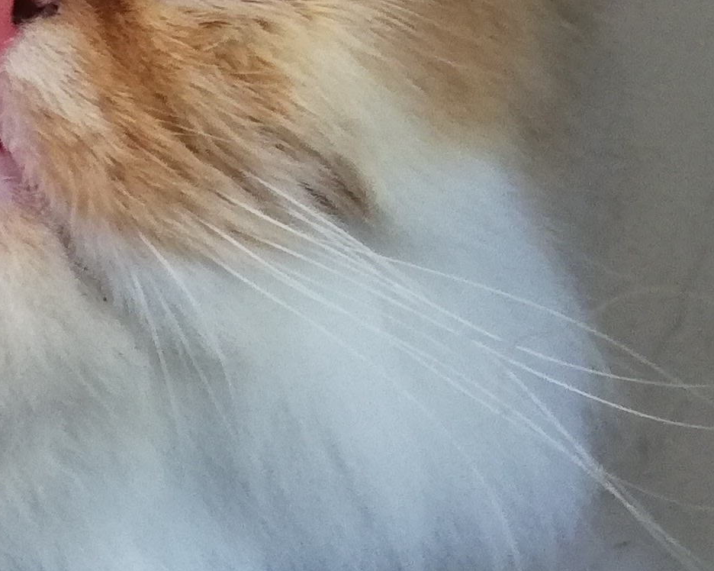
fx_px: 2640
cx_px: -883
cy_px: 433
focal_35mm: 125
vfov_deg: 12.3
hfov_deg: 12.7
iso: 125
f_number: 2.2
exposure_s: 1/60
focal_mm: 3.81
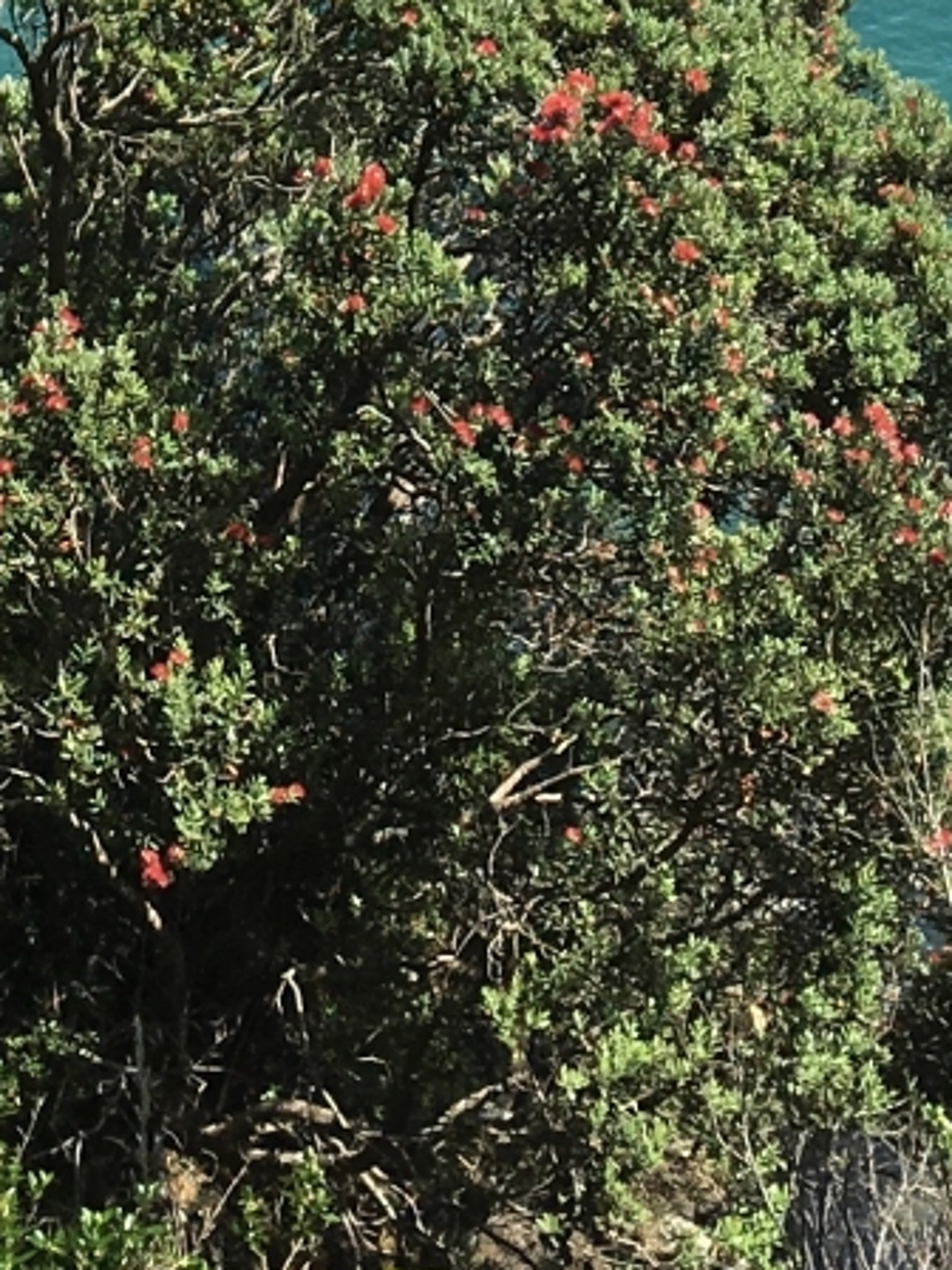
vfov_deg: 12.9
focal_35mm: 138
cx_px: 150
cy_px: -1062
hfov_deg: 10.7
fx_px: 5060
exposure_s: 1/1374
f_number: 2.2
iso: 25
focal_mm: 4.15
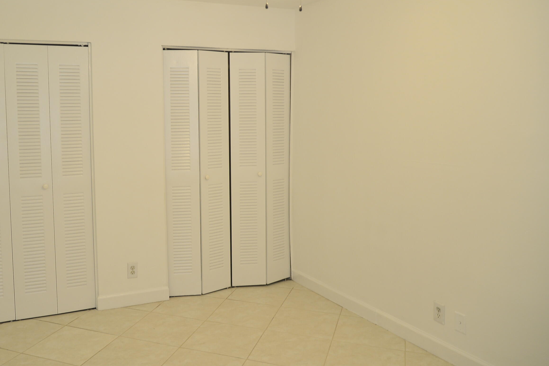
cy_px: 151
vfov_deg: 42.2
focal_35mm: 31
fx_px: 473
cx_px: 200
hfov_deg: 59.4
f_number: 4
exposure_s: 1/40
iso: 1000
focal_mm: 24
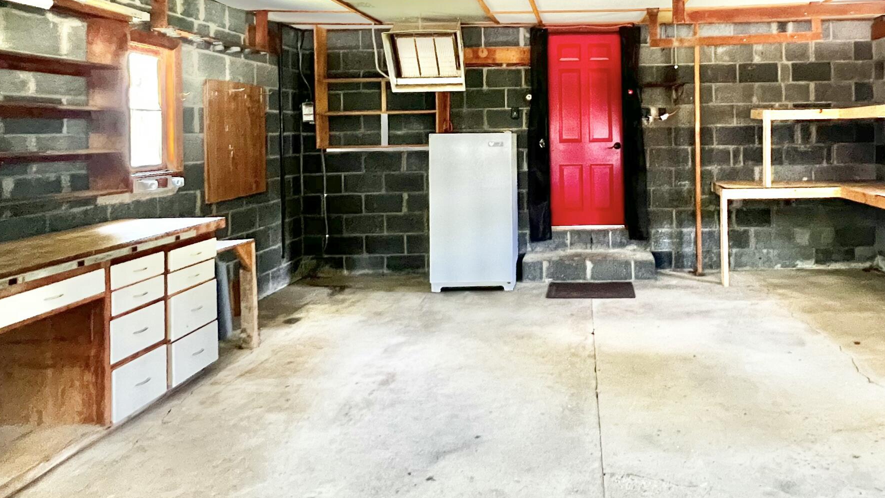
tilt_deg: +0.1
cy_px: 126
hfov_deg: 74.3
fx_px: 563
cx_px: 578
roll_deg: +1.0
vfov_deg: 46.1
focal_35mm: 24
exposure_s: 1/60
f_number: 1.8
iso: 500
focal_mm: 1.57
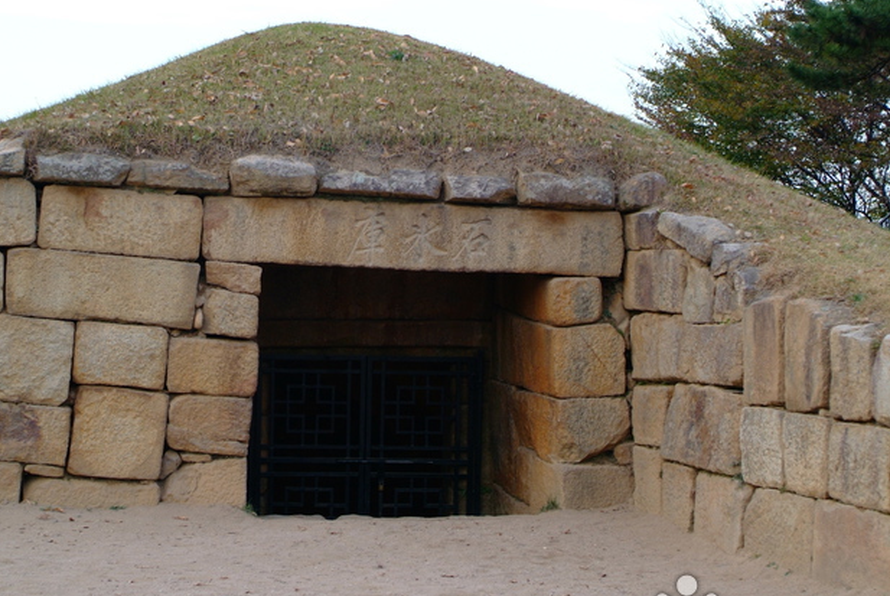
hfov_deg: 21.6
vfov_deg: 14.6
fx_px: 2327
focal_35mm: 94
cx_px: 389
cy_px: 330
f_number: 4.8
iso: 400
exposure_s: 1/90
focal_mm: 55
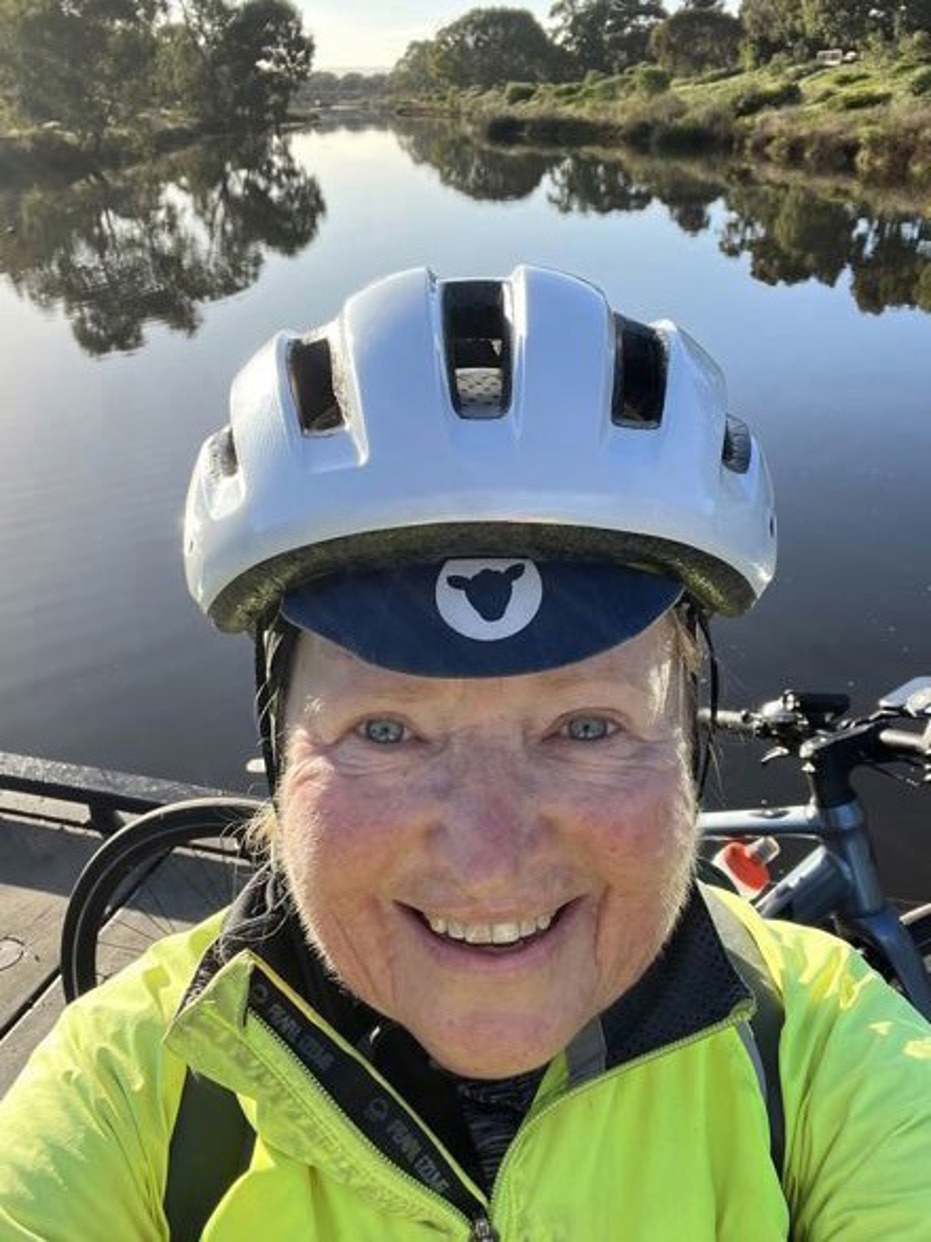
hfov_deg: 46.8
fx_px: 1076
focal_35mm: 30
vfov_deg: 60.0
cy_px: 621
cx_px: 466
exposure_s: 1/254
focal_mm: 2.71
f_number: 2.2
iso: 32
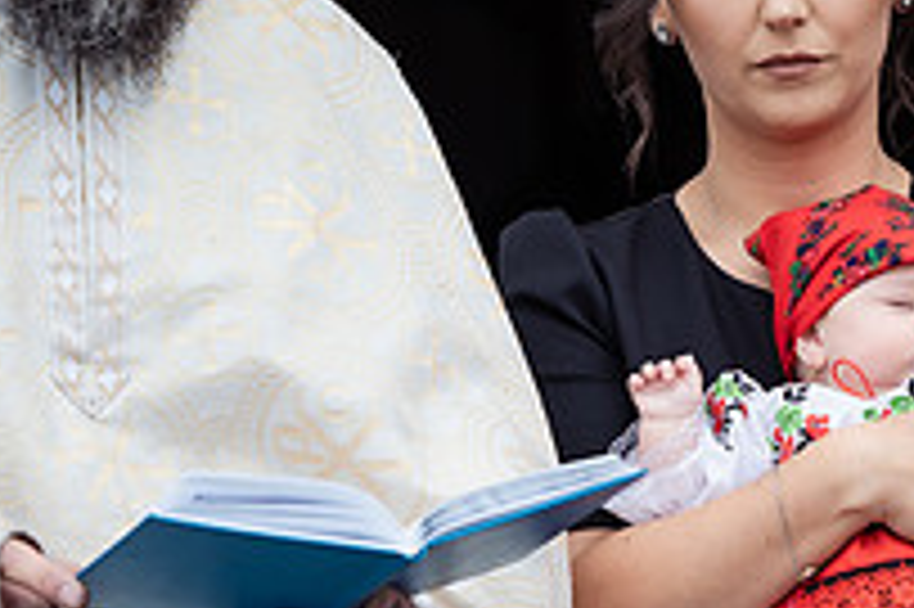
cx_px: 788
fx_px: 6799
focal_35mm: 268
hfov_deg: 7.7
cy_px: 448
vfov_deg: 5.1
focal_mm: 85
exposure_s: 1/400
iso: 100
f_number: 4
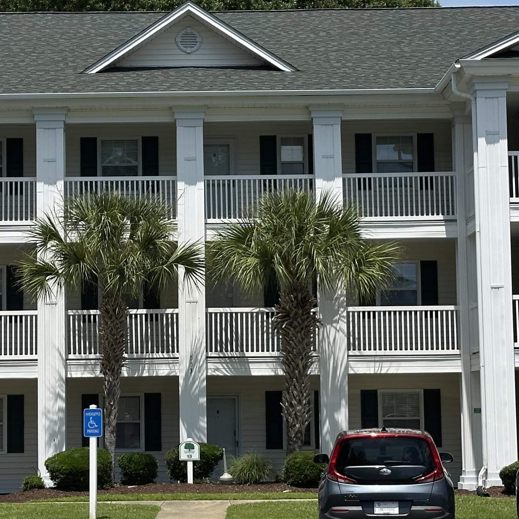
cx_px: 174
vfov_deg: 17.1
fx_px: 1730
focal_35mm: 102
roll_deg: +0.3
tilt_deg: +5.0
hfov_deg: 17.0
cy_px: 262
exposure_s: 1/4566
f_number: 1.78
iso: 64
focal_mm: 6.86
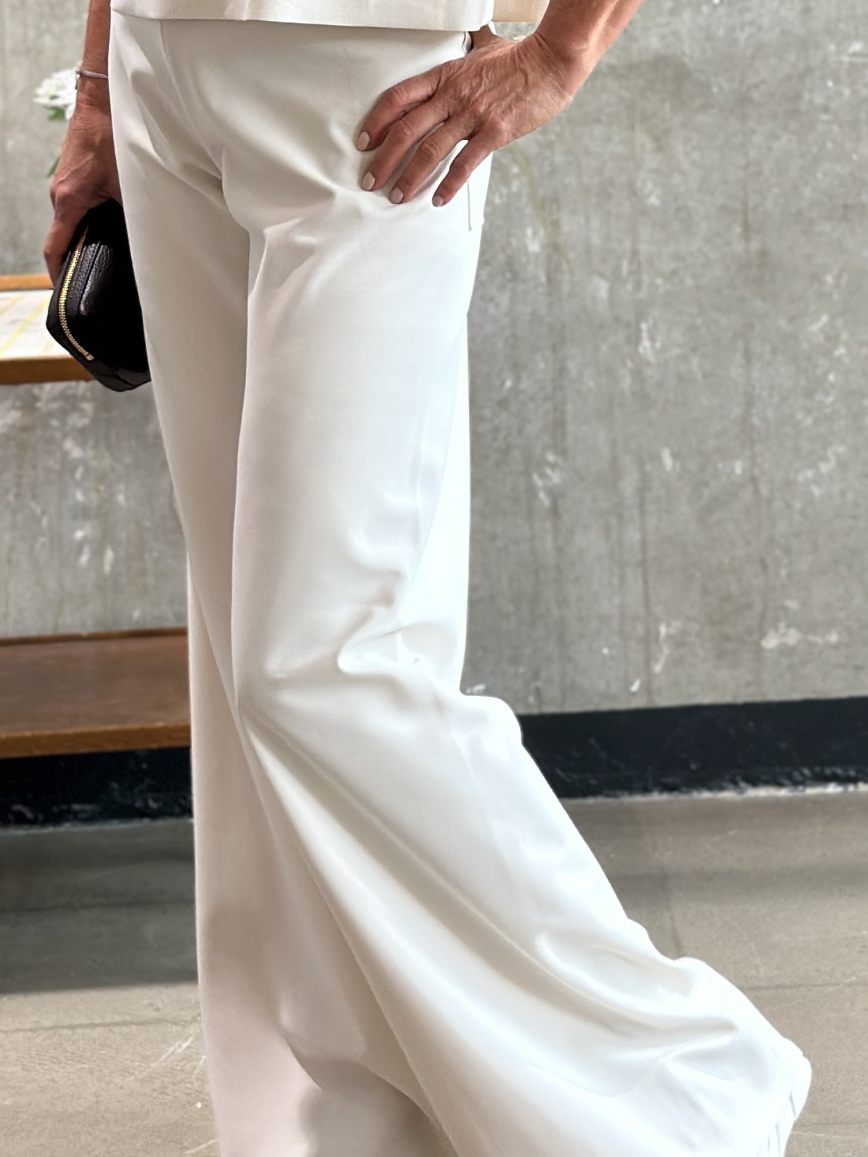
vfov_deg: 16.7
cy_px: 103
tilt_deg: -6.8
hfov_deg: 12.8
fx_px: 3878
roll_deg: +2.0
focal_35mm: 116
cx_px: 491
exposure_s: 1/121
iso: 80
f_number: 1.78
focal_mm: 6.86
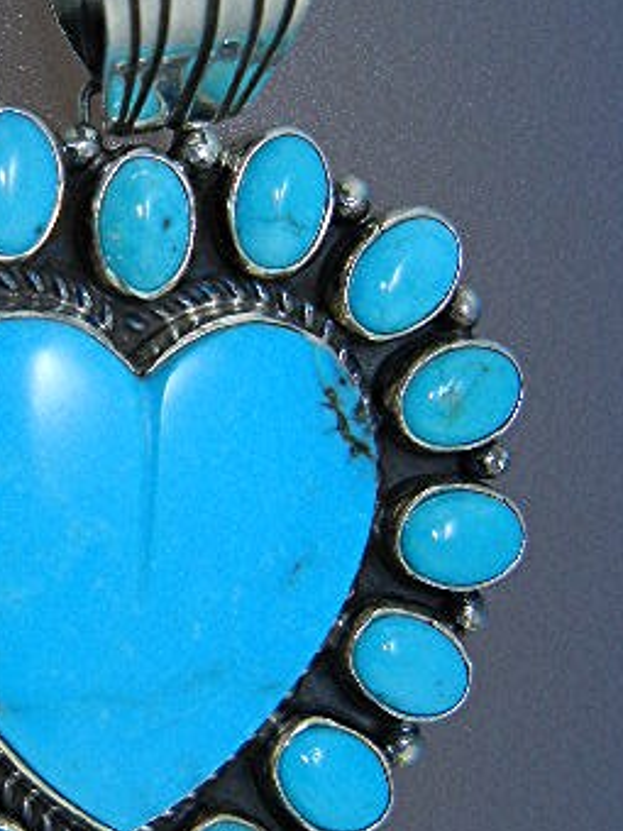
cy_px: 416
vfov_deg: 17.7
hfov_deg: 13.3
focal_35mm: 111
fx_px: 2664
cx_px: 100
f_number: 4
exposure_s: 1/30
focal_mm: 10.6
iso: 200
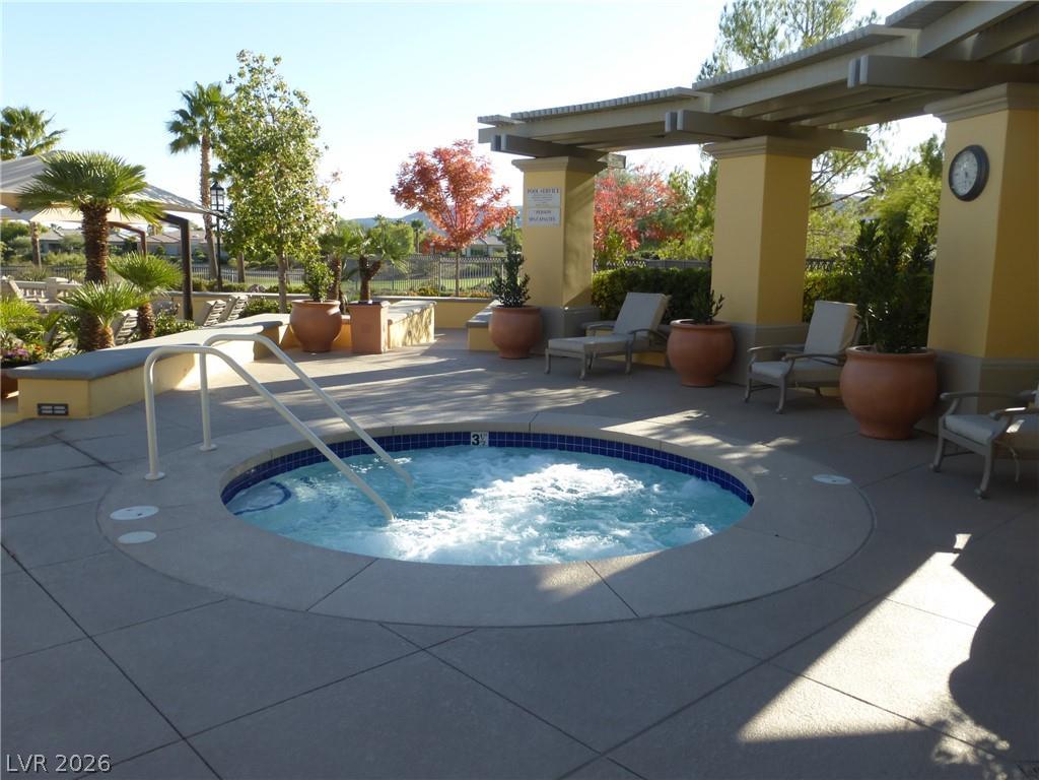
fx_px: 840
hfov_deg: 63.4
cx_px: 520
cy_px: 390
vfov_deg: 49.7
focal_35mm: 28
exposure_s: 1/400
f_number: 4
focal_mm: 4.8
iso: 100
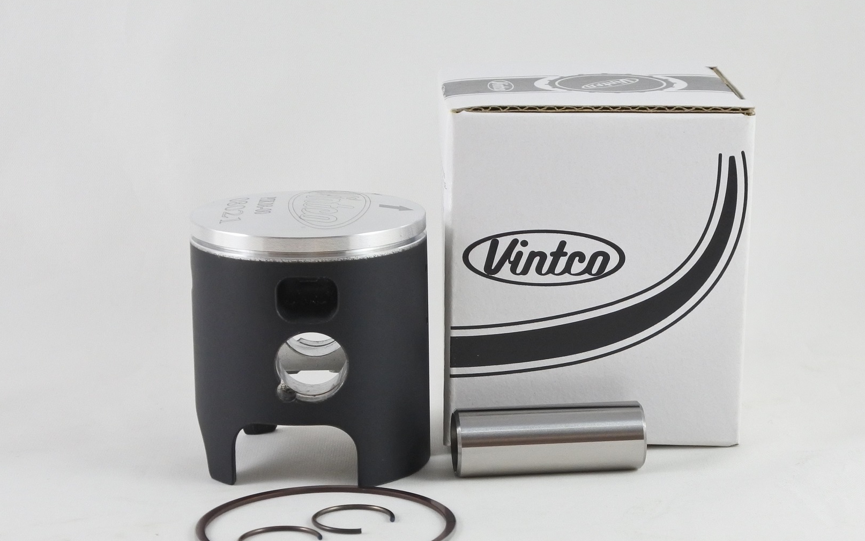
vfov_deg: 20.9
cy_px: 322
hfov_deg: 33.0
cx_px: 434
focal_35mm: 62
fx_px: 1462
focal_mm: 20.1
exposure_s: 1/125
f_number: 4.8
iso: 560
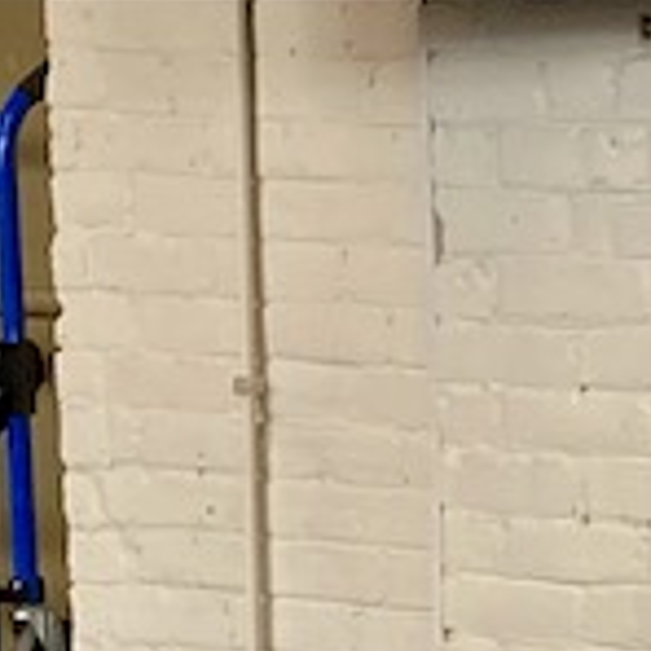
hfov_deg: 8.1
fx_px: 4553
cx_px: 814
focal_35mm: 214
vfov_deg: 8.1
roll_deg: -0.2
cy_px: 836
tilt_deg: -9.8
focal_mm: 3.99
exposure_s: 1/60
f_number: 1.8
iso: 50
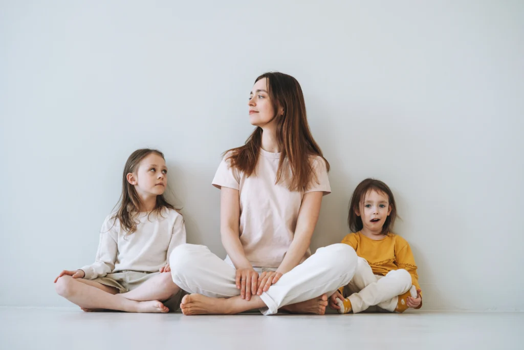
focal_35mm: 50
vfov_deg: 27.0
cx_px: 262
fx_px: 728
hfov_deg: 39.6
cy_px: 175
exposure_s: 1/200
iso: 200
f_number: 2.8
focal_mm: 50
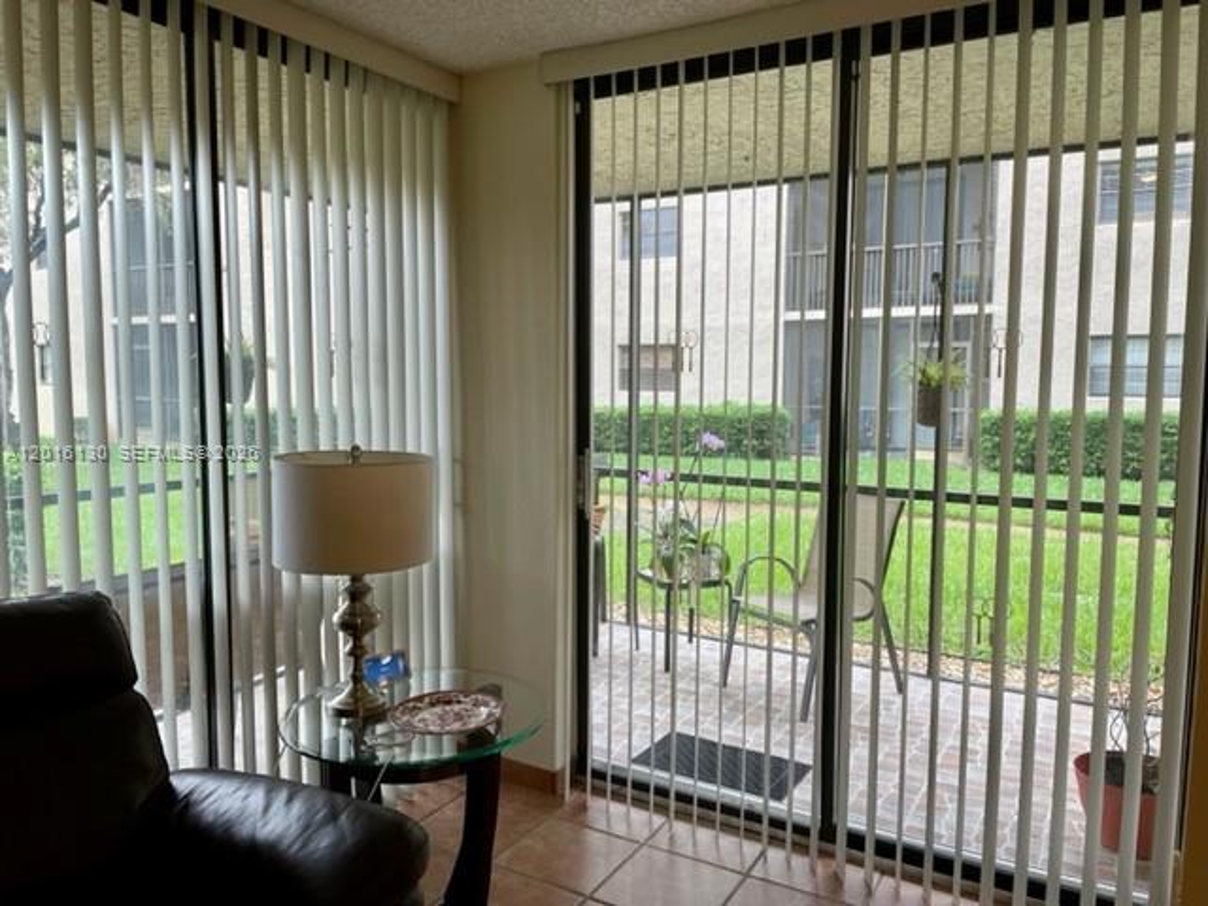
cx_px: 604
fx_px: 907
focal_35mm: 26
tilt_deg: -5.2
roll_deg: -0.5
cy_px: 453
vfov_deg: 53.1
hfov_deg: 67.3
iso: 50
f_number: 1.6
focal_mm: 4.2
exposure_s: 1/120
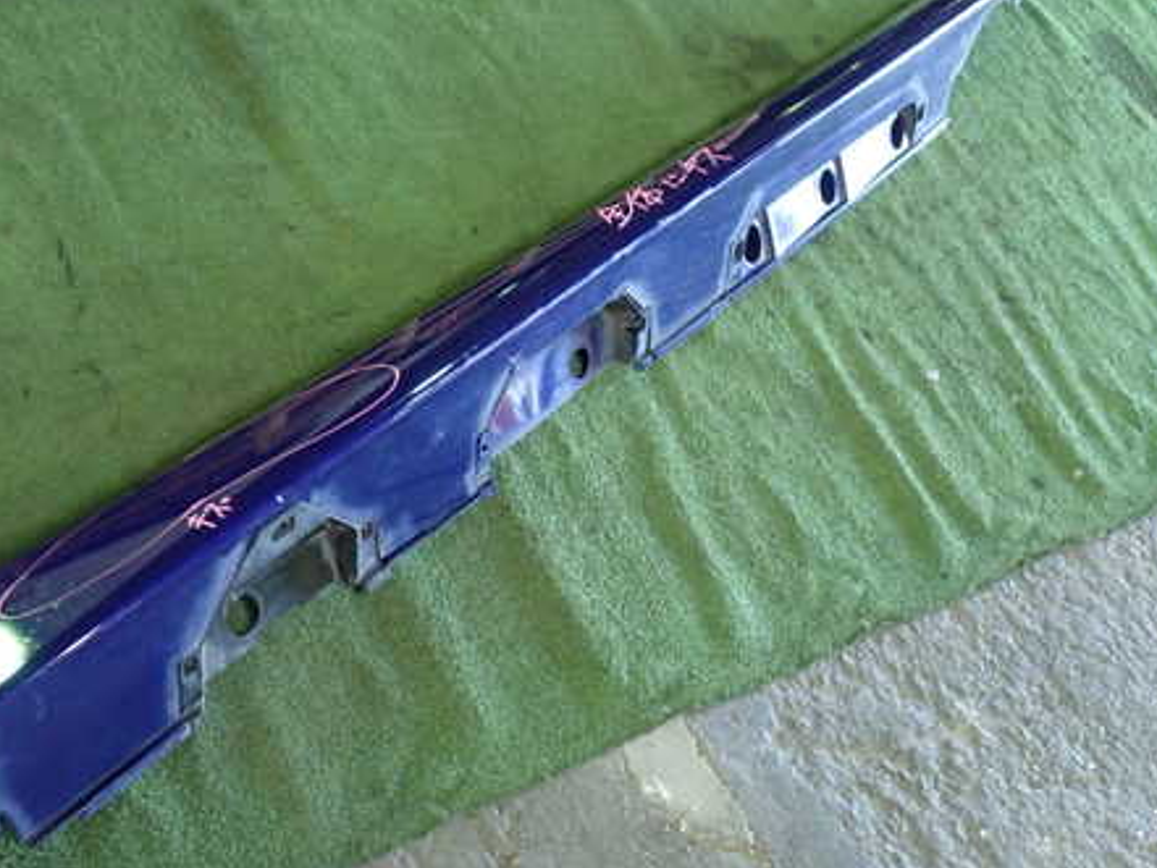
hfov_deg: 38.6
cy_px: 435
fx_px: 1638
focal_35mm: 49
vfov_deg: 29.7
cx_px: 425
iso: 640
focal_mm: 6.37
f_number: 2.5
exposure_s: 1/40
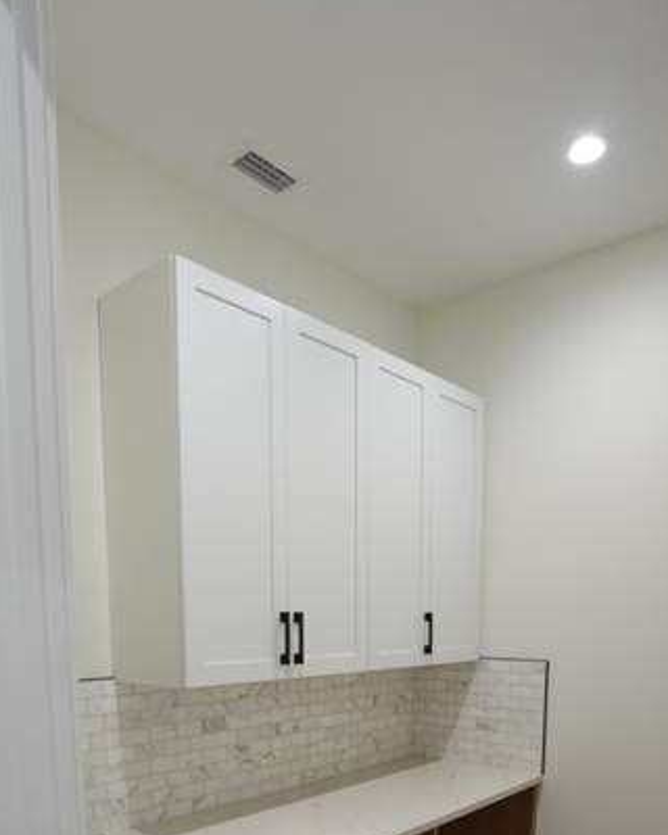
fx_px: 667
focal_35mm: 27
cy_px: 726
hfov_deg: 53.2
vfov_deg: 56.7
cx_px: 326
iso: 1000
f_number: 4
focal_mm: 16
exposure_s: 1/160
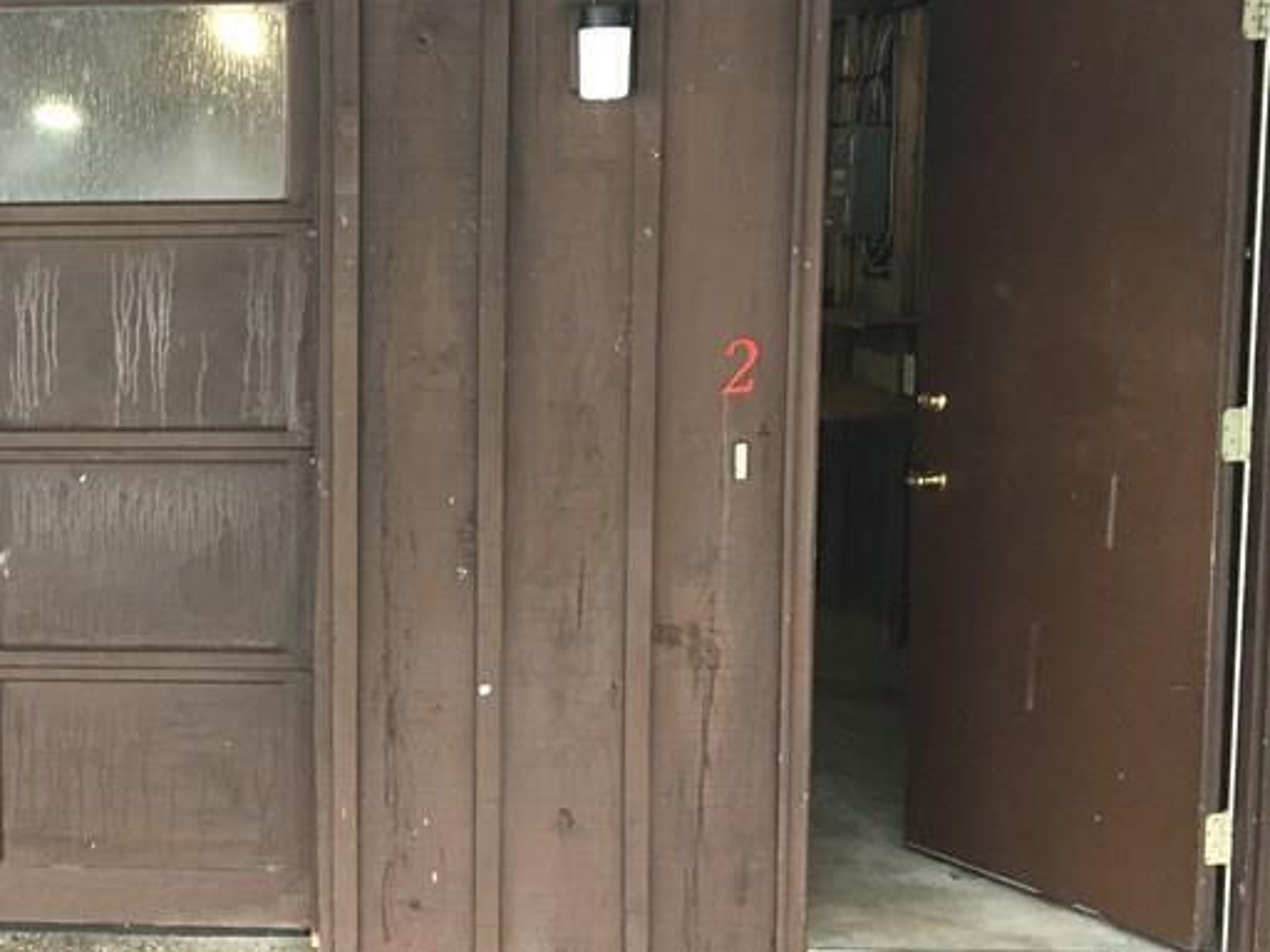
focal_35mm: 58
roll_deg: +0.2
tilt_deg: -6.5
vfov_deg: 25.2
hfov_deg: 31.6
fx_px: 2128
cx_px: 119
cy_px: 491
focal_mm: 4.15
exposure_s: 1/30
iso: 125
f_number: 2.2
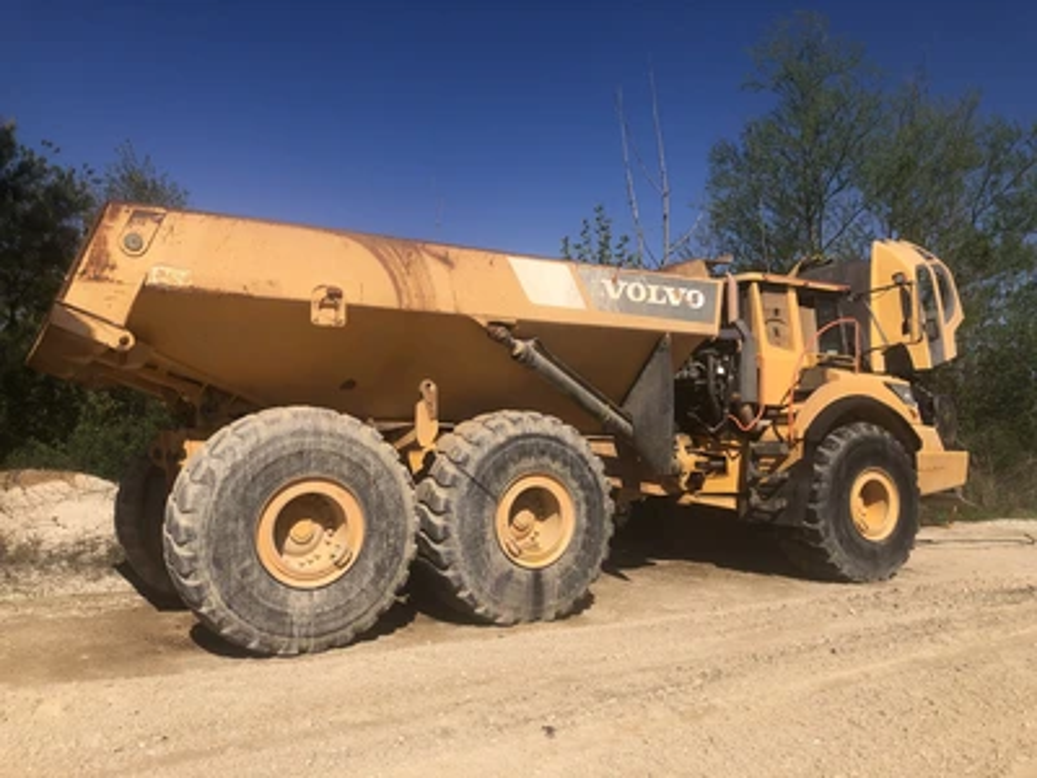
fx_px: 839
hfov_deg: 63.4
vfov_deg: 49.7
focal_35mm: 28
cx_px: 518
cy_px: 389
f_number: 1.8
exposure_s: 1/2857
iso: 20
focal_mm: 3.99
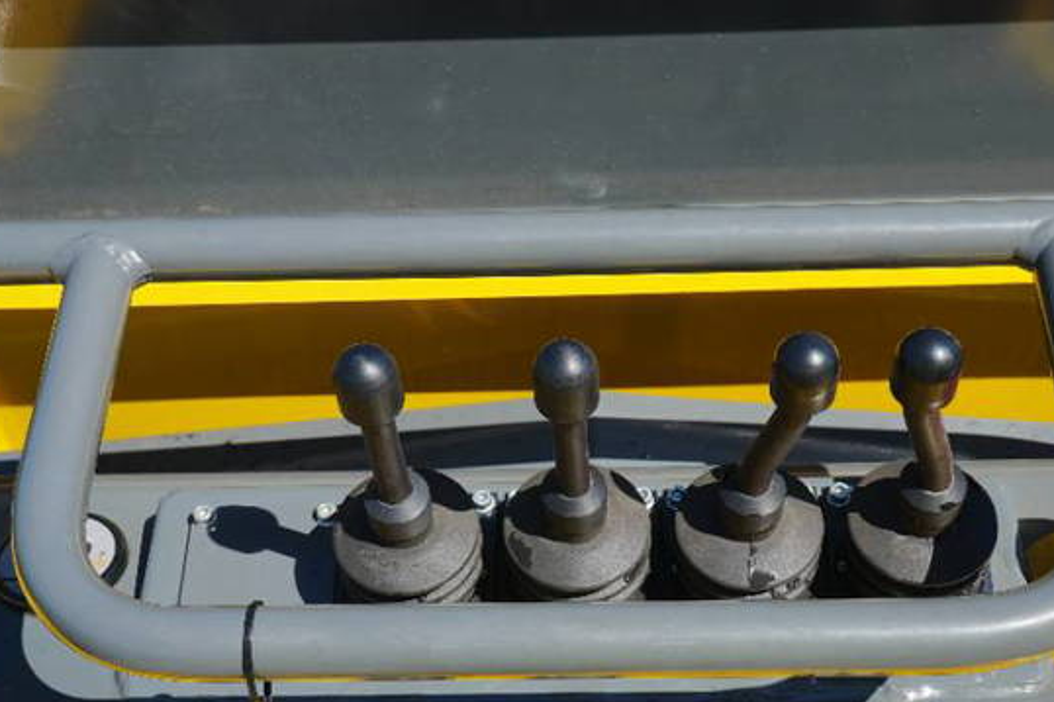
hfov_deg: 39.7
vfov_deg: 26.8
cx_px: 586
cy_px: 508
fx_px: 1457
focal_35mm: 50
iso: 100
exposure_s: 1/320
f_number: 8
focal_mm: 21
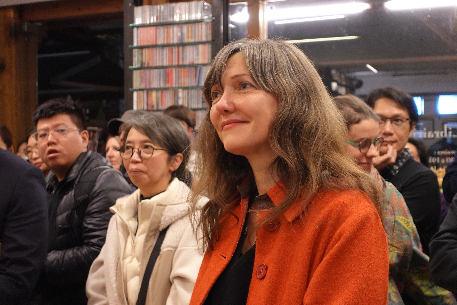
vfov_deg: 25.1
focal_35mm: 54
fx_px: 685
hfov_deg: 36.9
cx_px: 228
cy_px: 152
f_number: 2.8
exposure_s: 1/60
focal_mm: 20.33
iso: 1600
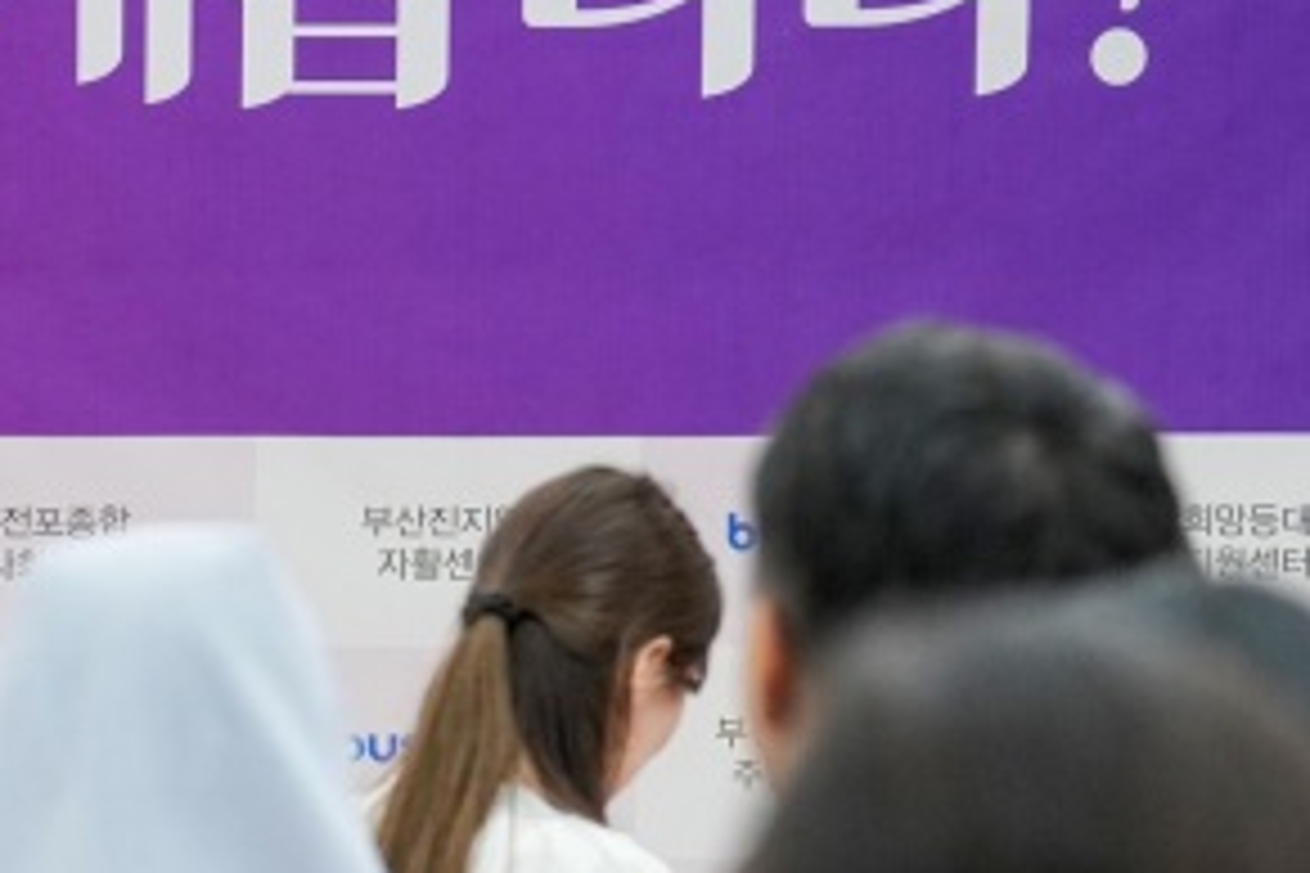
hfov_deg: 5.4
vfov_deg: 3.6
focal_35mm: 378
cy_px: 470
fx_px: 13754
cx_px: -684
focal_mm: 110
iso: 2500
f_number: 4.5
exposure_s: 1/400
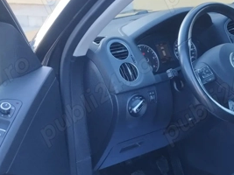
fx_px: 365
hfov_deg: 35.2
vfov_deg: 26.9
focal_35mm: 54
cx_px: 157
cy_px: 108
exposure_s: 1/100
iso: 100
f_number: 1.89
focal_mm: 5.89
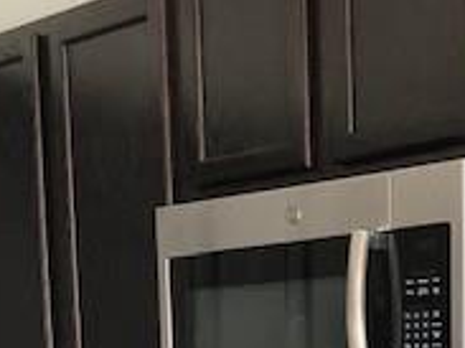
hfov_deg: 19.9
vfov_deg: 13.9
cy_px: 564
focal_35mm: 98
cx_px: 366
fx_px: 1316
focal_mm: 3.99
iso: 100
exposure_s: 1/13
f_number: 1.8
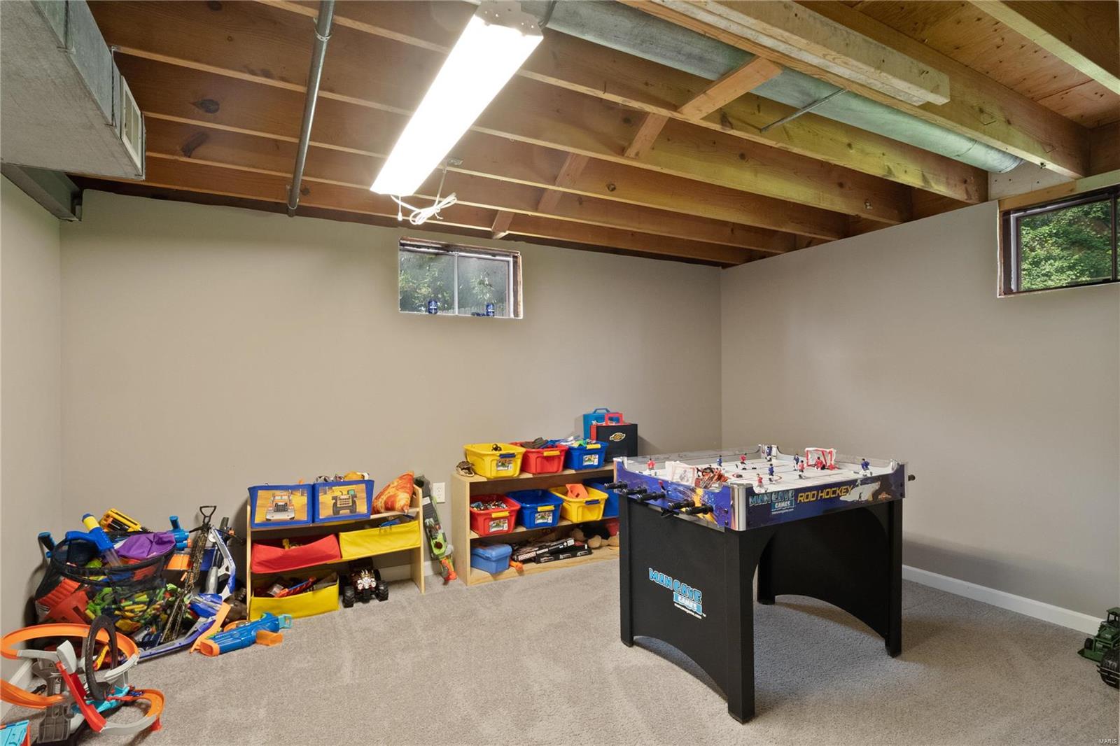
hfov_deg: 96.7
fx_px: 498
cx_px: 560
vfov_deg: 73.7
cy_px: 373
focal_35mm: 16
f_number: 8
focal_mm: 8
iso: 1600
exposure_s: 1/5
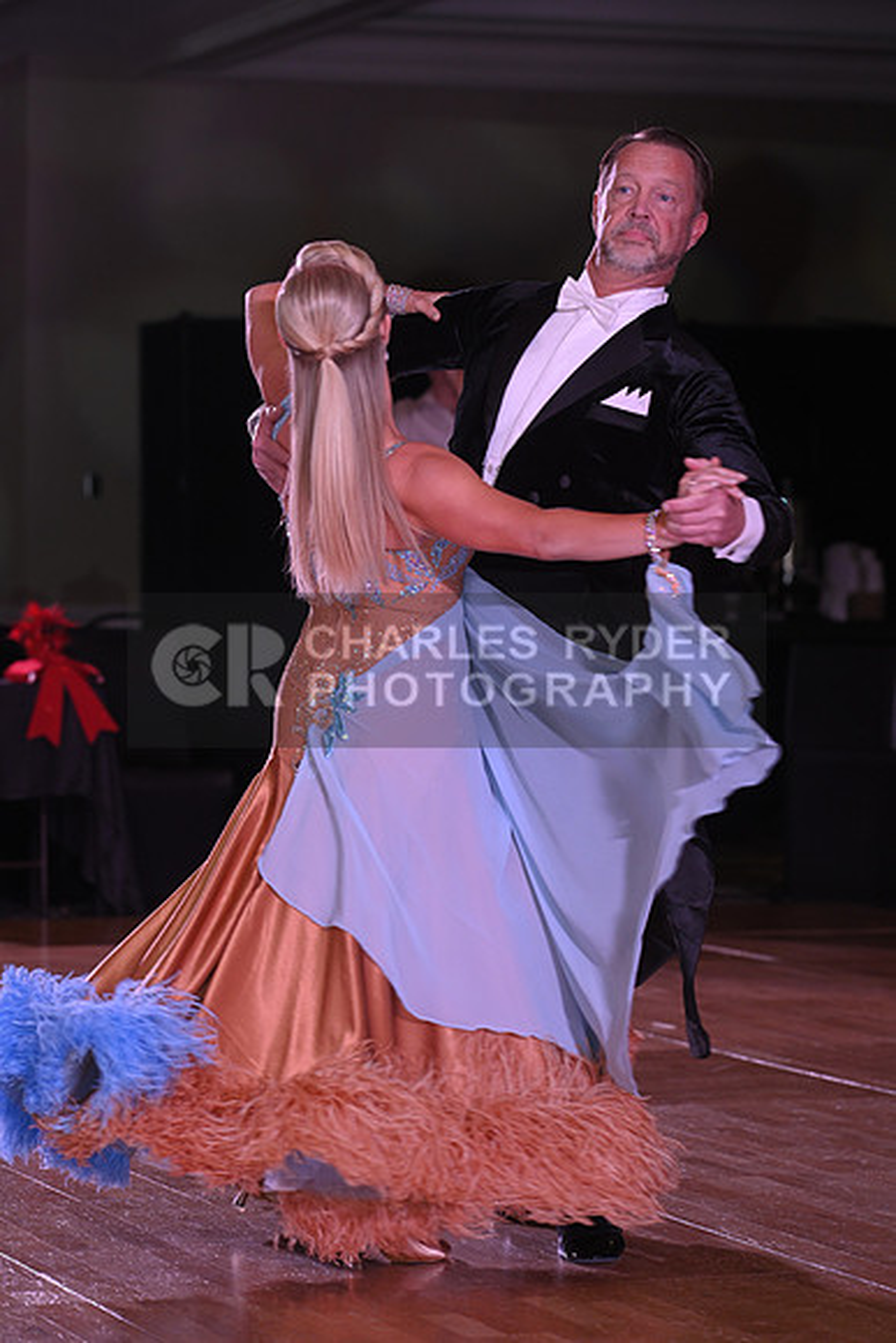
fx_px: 4850
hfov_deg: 10.6
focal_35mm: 130
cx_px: 448
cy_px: 672
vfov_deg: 15.8
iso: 1250
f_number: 5.6
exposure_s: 1/200
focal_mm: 130
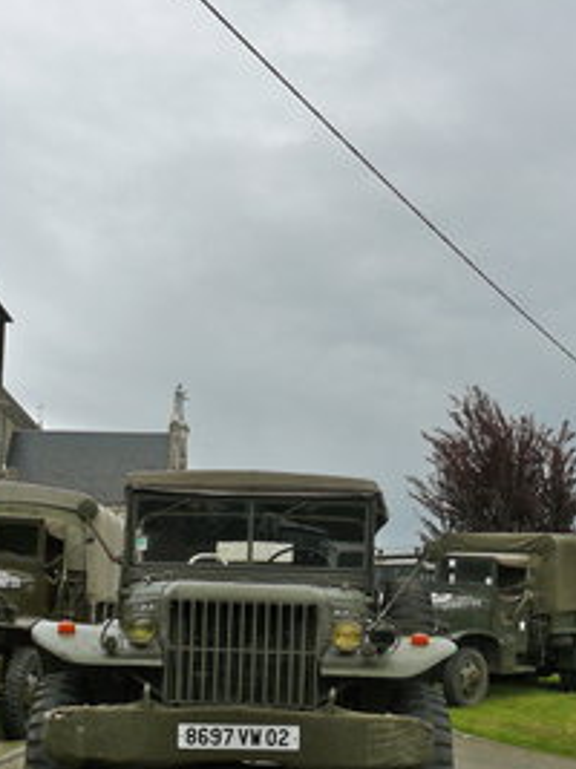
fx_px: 1199
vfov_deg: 35.4
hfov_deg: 27.0
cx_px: 300
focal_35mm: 54
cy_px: 469
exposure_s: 1/400
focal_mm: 6
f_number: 5.6
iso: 100
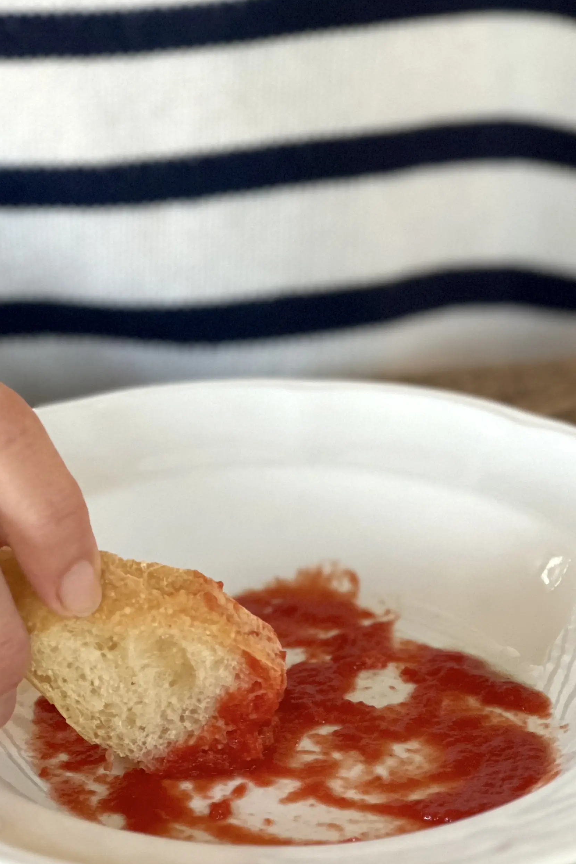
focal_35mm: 130
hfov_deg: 10.5
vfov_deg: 15.8
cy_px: 505
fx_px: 3120
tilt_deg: -26.9
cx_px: 389
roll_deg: -0.8
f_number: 2.8
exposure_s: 1/40
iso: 400
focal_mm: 9
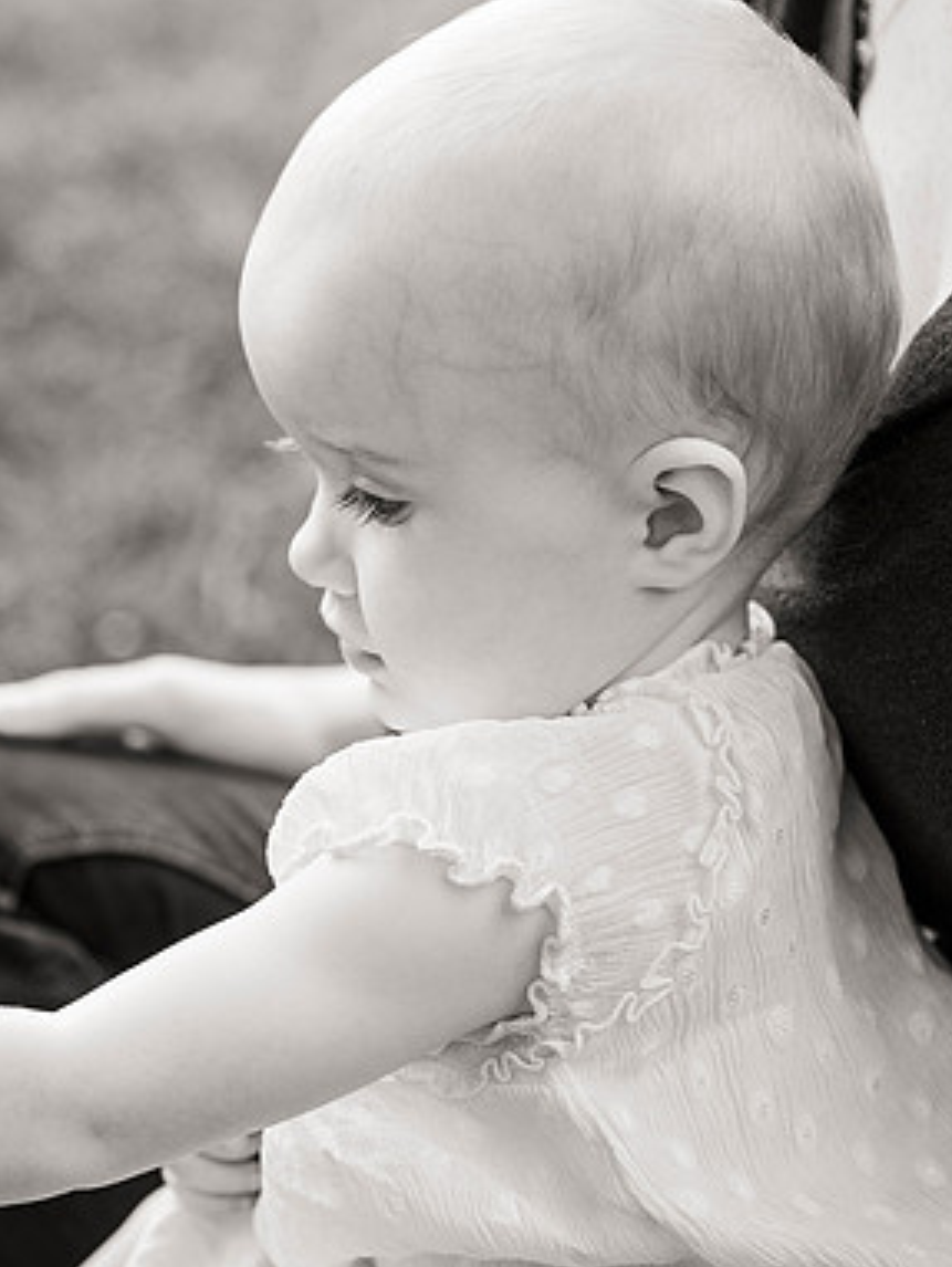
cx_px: 179
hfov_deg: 11.9
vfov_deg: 15.9
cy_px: 638
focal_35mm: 124
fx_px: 4542
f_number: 3.5
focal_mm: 85
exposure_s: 1/800
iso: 800
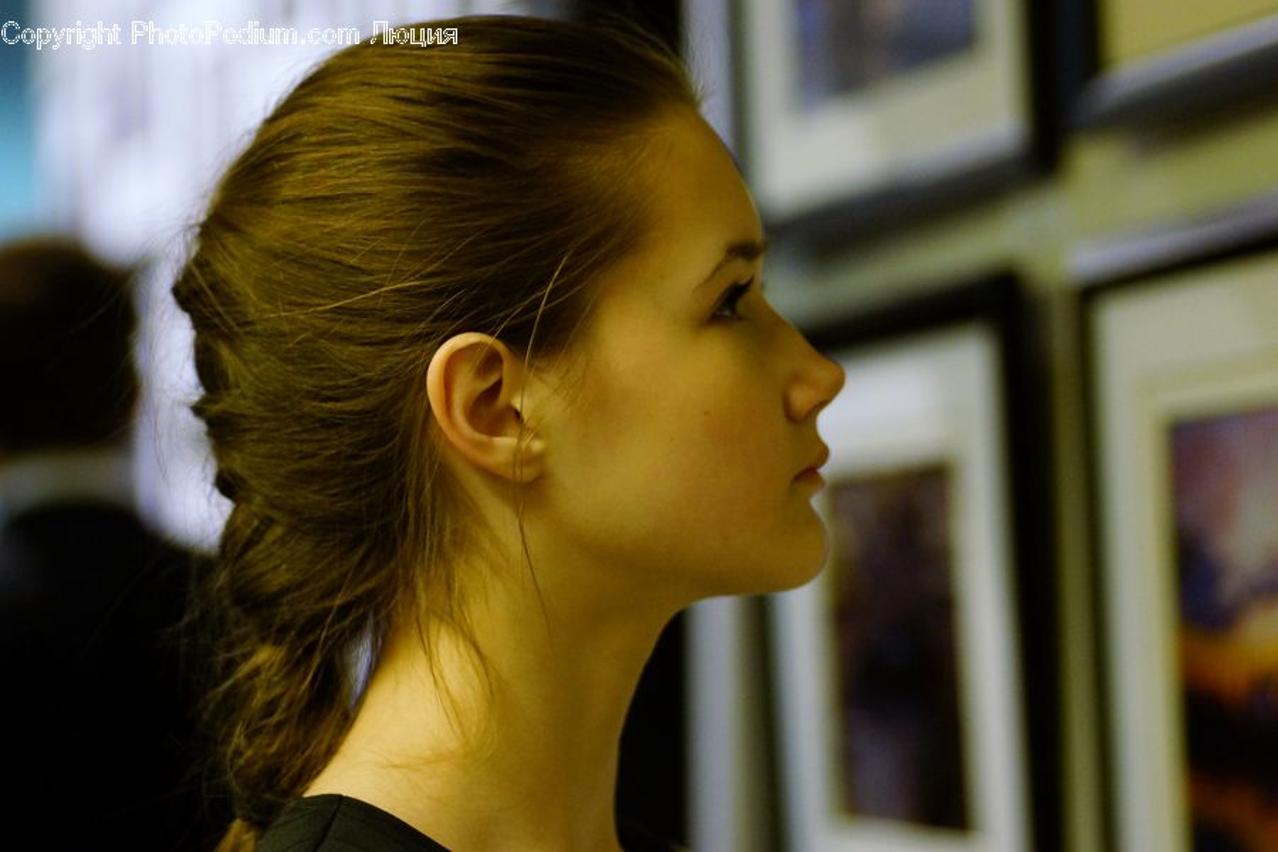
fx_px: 4792
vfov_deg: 10.2
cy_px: 426
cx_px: 639
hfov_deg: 15.2
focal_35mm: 135
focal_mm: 90
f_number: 2.8
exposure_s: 1/80
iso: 1250
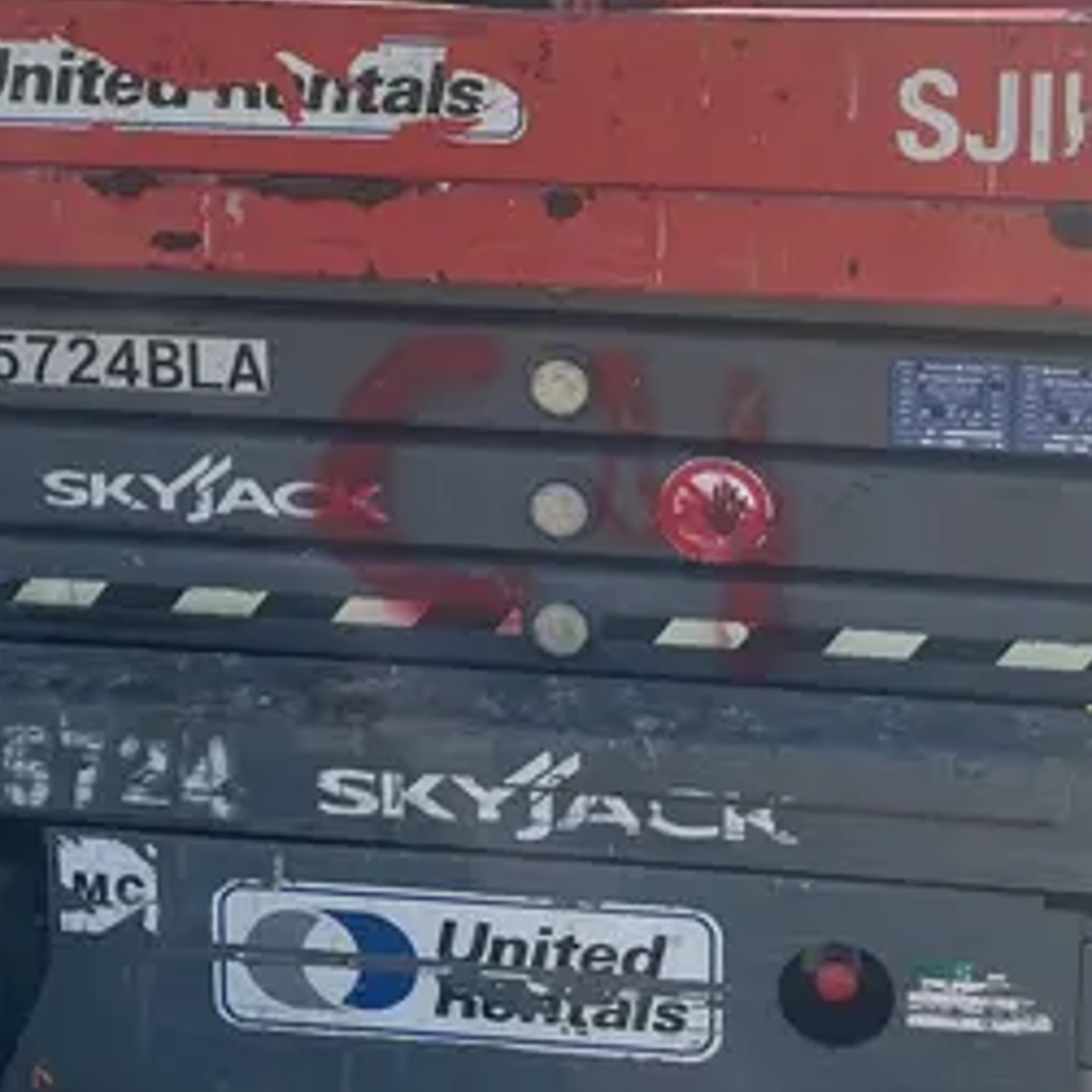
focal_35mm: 67
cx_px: 605
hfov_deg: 25.7
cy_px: 72
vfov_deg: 24.8
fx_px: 2391
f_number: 1.6
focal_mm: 5.1
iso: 50
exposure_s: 1/1748
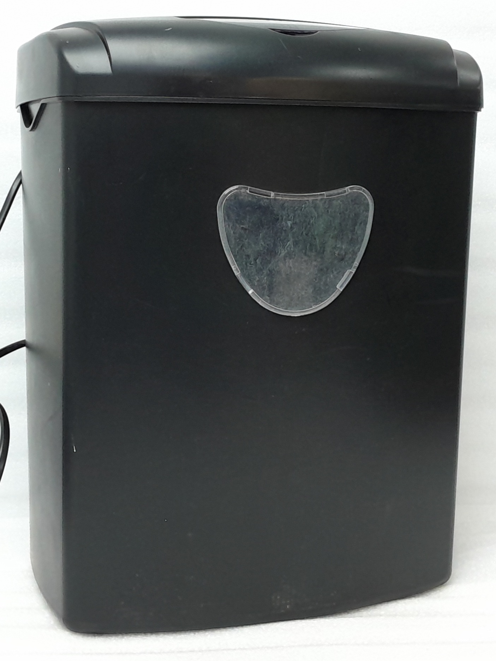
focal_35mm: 26
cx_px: 248
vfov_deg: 67.3
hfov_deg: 53.1
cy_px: 330
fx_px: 497
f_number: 1.8
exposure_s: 1/125
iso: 500
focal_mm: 3.98
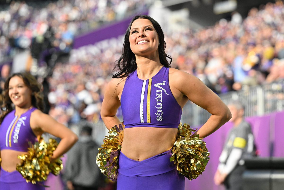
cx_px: 142
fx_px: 1104
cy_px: 95
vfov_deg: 9.8
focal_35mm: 140
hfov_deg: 14.7
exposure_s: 1/3200
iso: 1600
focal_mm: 140
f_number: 3.5
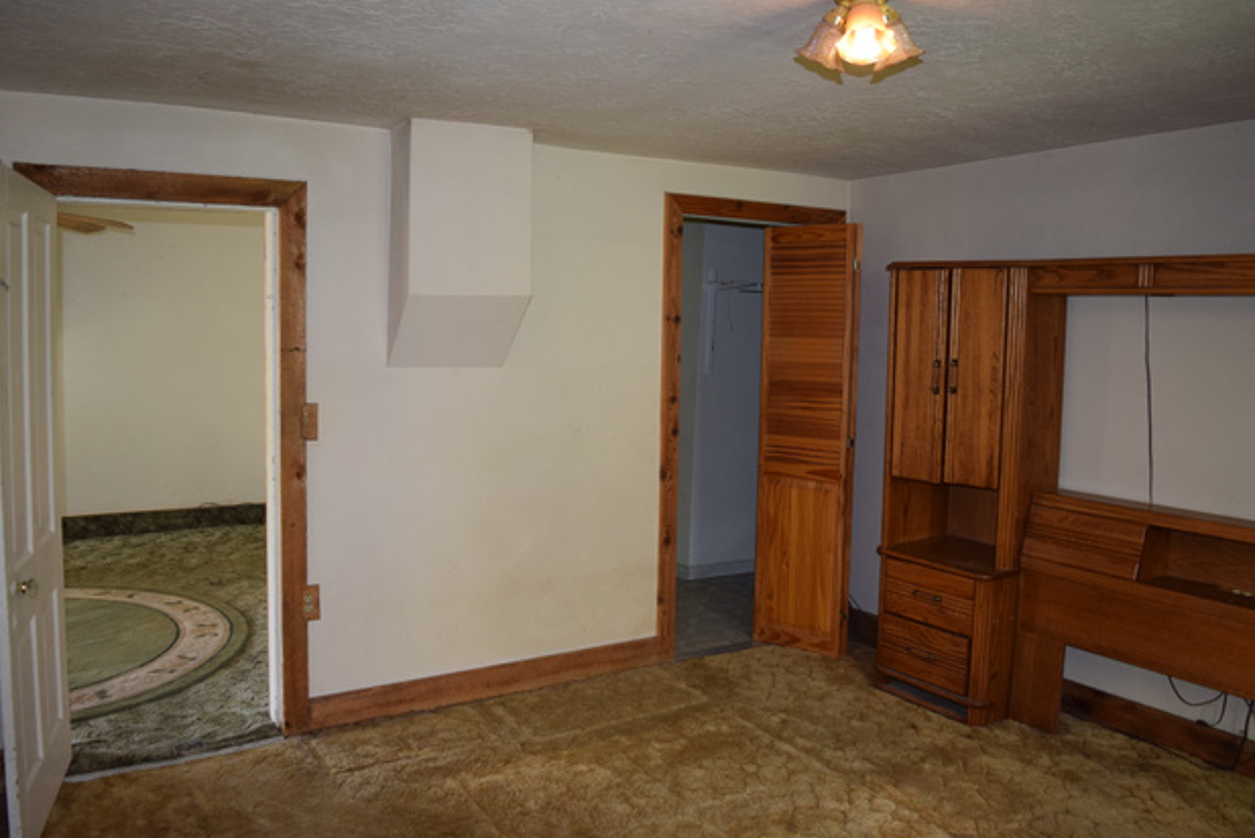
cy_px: 422
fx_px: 977
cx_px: 608
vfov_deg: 46.4
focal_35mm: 28
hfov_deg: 65.4
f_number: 4
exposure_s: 1/60
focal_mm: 18
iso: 800
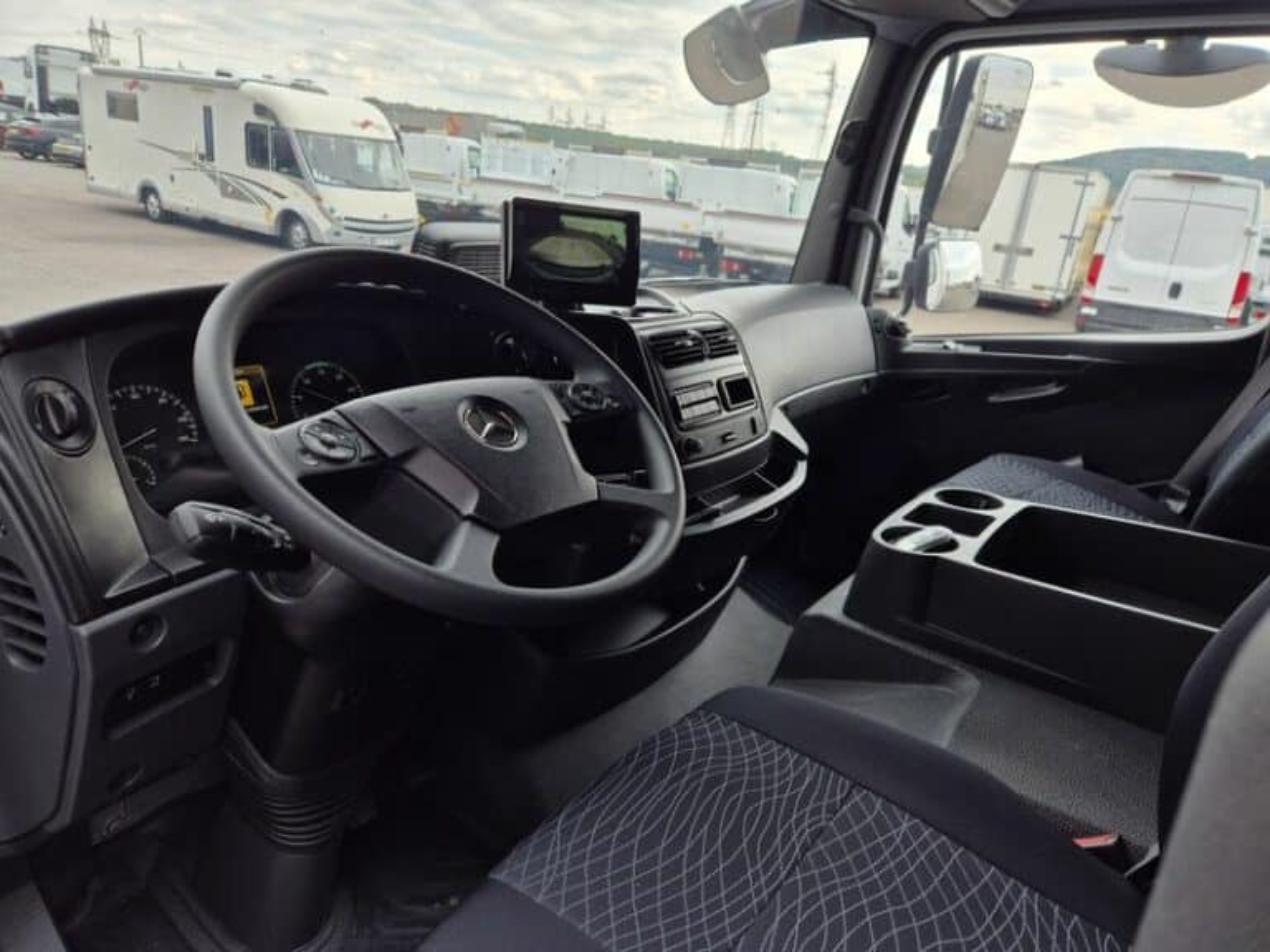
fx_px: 844
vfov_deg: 58.9
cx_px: 635
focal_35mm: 23
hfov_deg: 73.9
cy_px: 476
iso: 25
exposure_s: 1/360
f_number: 1.8
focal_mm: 5.4
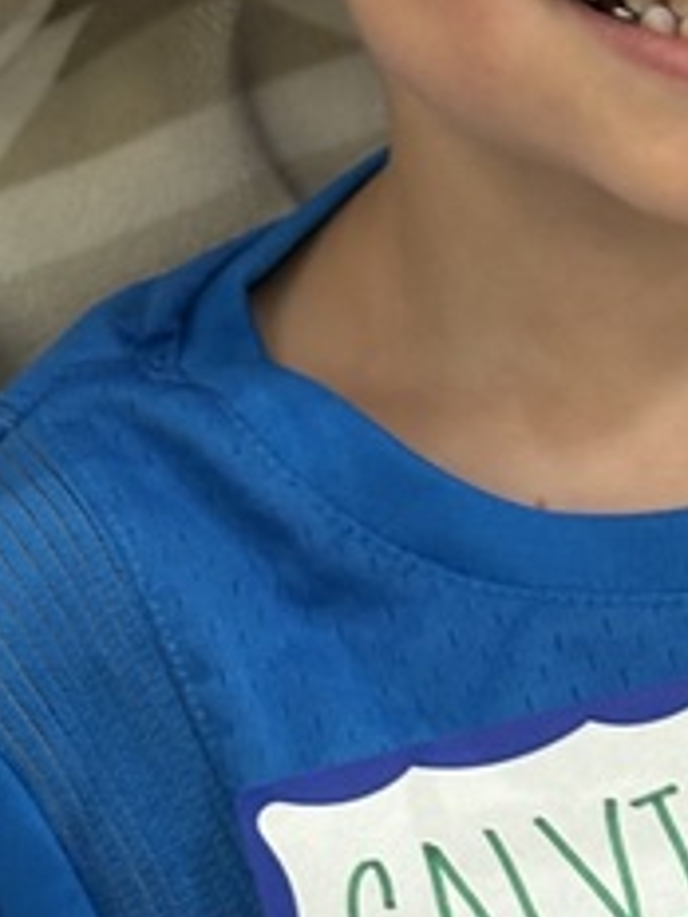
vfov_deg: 8.6
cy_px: 12
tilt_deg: -12.6
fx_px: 6095
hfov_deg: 6.4
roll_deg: +3.2
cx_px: 59
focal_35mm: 230
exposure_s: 1/40
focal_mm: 5.96
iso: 100
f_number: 1.6
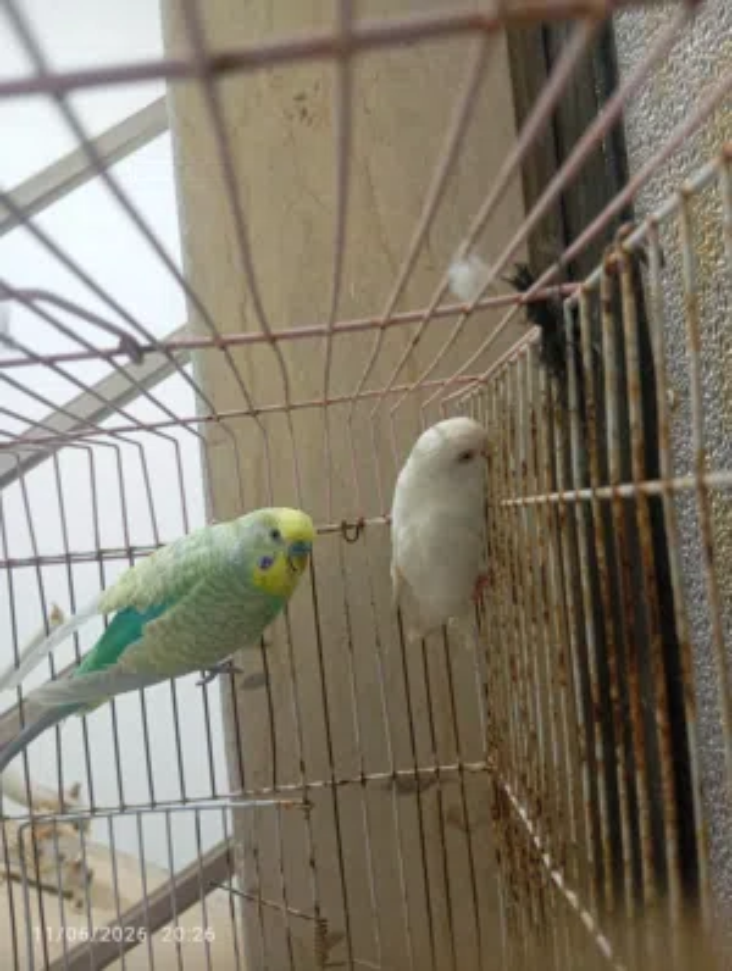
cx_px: 366
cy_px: 486
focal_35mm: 28
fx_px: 787
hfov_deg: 49.9
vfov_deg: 63.4
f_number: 1.8
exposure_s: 1/40
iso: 681
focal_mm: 4.22
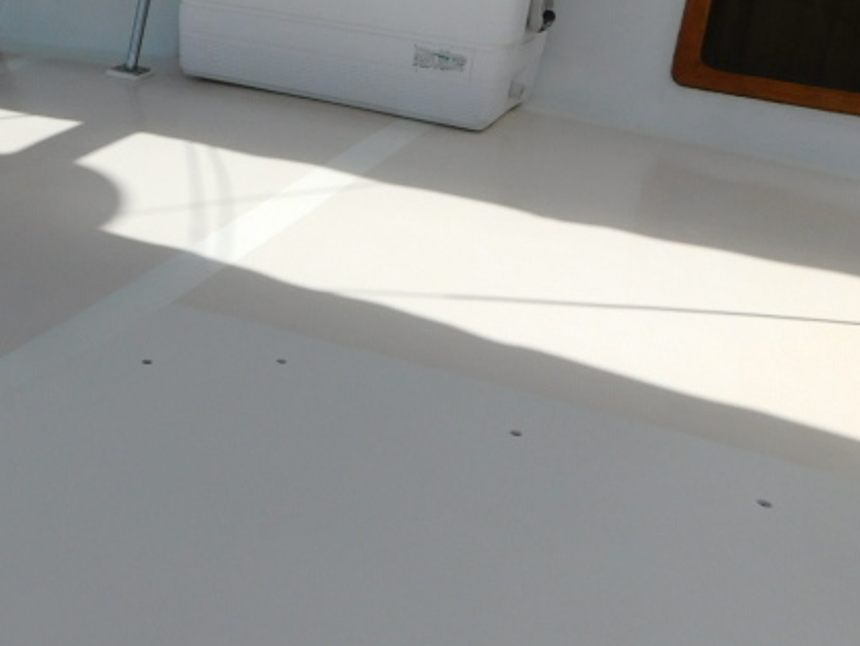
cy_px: 195
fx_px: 1094
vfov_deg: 32.5
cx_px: 109
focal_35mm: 44
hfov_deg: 40.2
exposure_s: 1/800
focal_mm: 4
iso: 125
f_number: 6
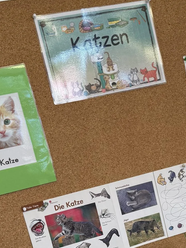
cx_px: 161
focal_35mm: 63
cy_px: 191
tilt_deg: -11.3
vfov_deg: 30.1
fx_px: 451
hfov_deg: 22.8
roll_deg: +12.4
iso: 100
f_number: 1.78
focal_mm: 6.76
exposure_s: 1/100
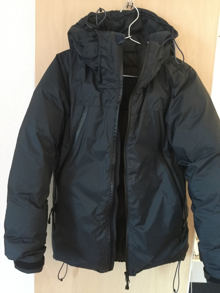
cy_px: 146
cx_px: 110
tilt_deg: -11.2
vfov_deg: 58.4
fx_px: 263
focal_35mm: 31
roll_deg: -3.5
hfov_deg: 45.4
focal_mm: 3.3
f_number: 2.4
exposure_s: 1/15
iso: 400
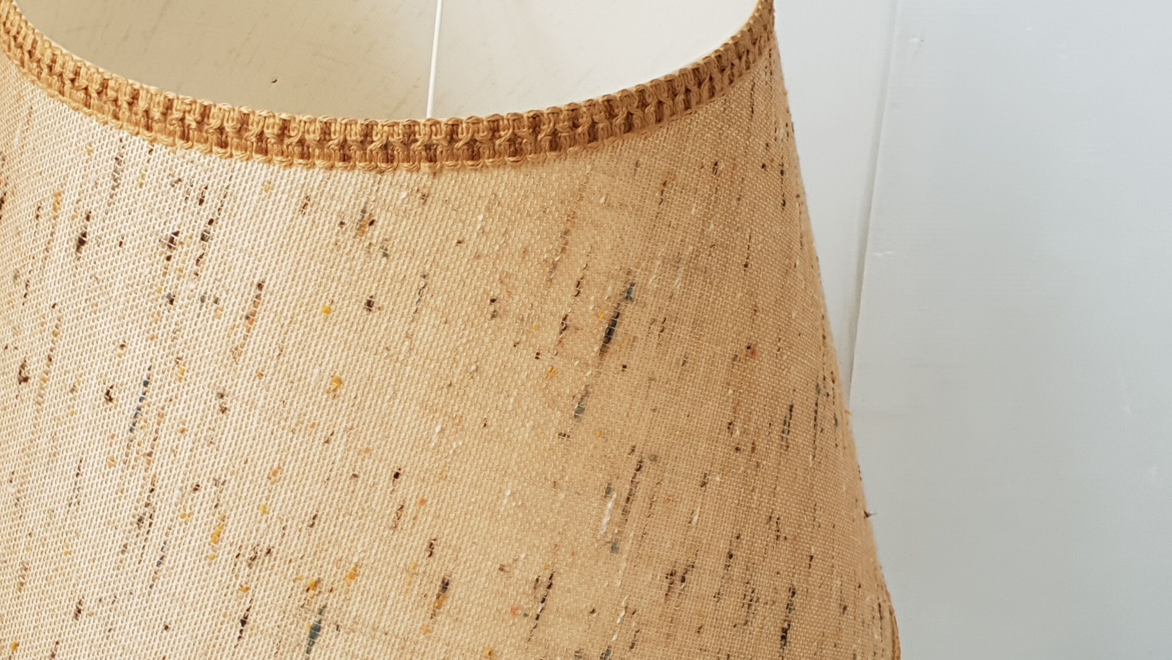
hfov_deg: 47.7
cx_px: 410
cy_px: 465
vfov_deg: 28.1
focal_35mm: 42
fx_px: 1305
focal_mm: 4.3
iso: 50
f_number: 2.4
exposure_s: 1/50
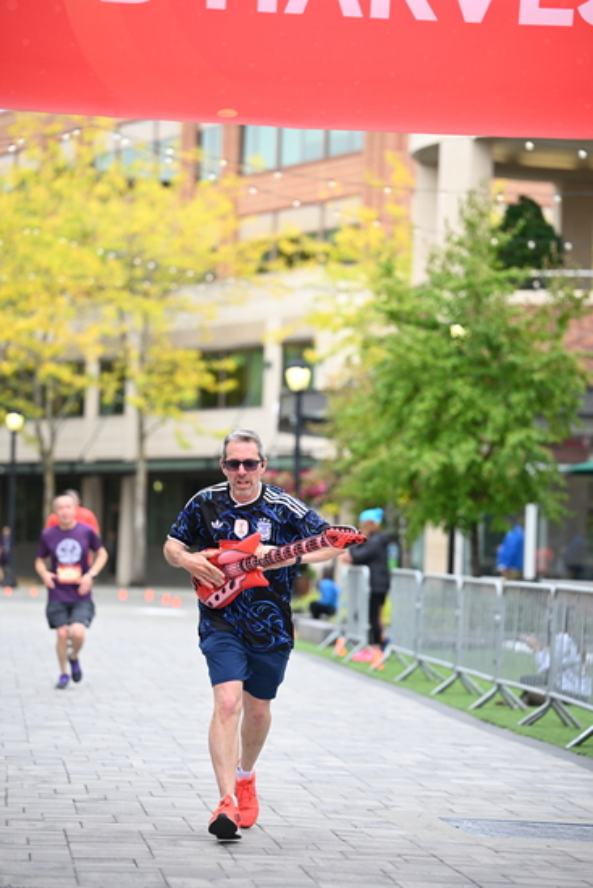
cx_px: 296
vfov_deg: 17.1
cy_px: 444
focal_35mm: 120
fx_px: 2963
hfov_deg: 11.4
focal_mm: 120
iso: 640
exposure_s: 1/1600
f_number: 2.8
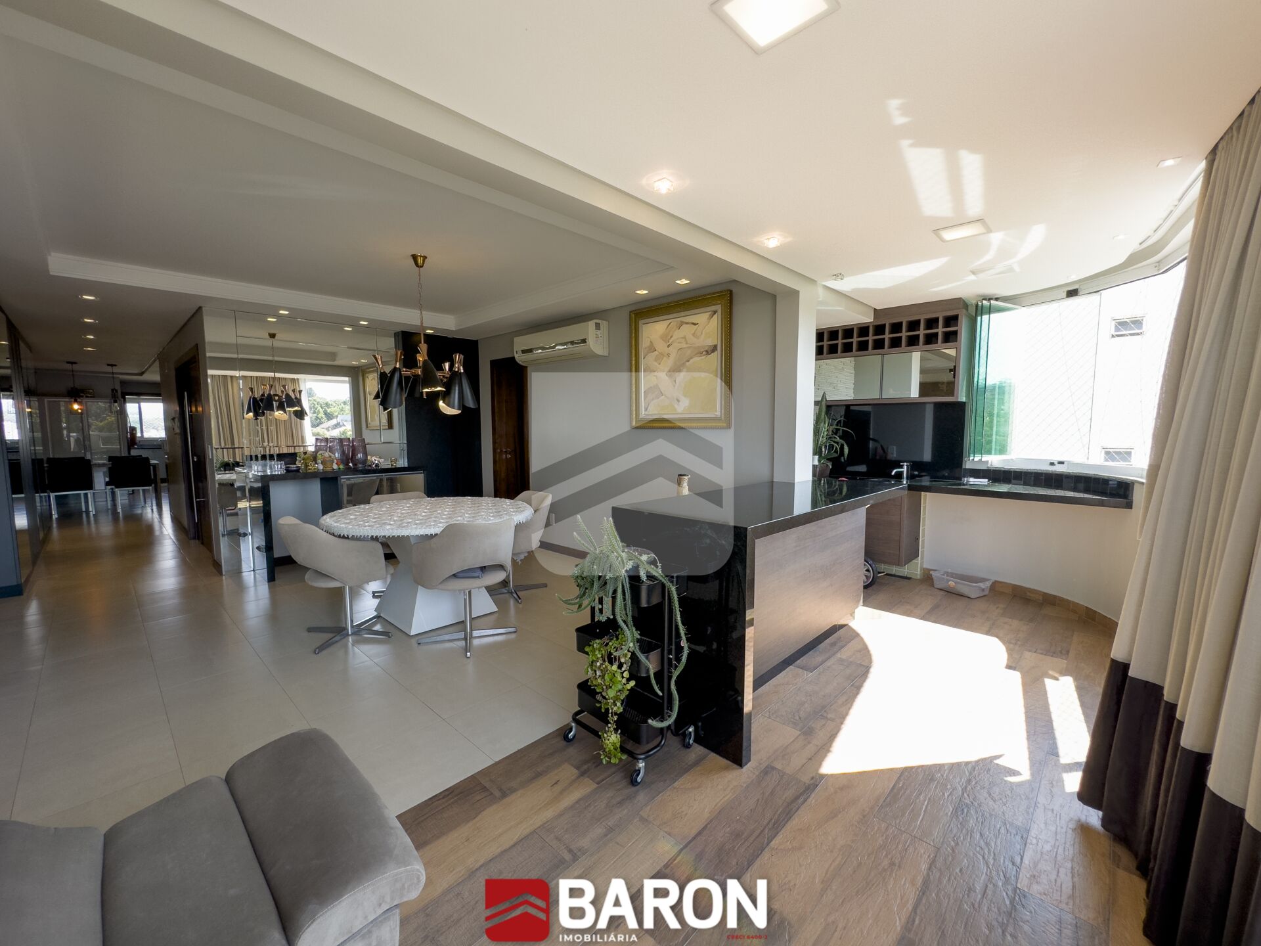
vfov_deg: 85.7
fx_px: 510
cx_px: 630
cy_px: 473
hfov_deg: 102.1
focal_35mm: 14
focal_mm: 2.22
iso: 50
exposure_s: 1/100
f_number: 2.2
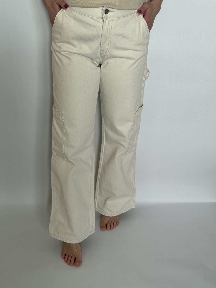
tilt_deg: -27.7
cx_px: 108
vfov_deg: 39.7
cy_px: 144
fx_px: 399
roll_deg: -2.4
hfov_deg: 30.3
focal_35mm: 48
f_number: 1.78
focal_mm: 6.76
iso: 50
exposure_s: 1/121
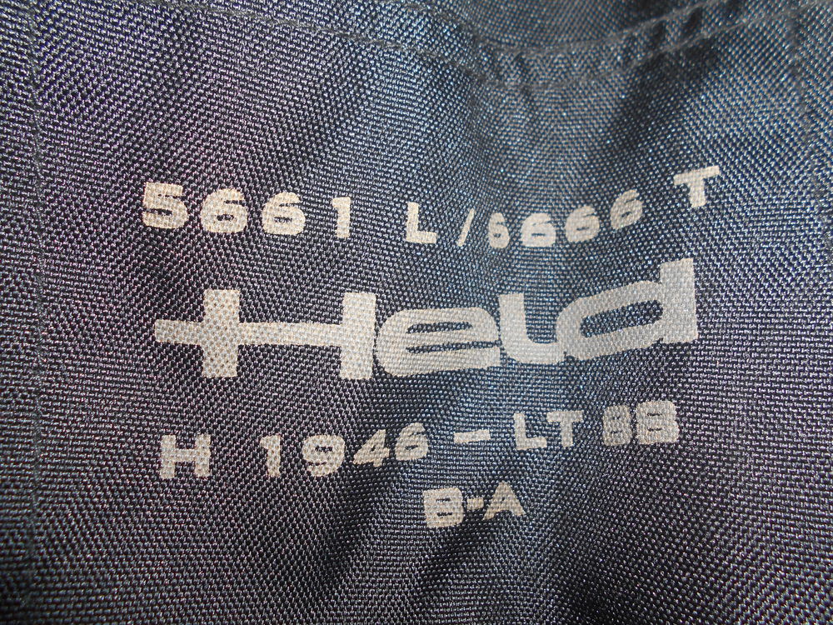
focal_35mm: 26
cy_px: 312
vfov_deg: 53.1
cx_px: 416
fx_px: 626
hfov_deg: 67.3
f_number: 8
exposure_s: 1/25
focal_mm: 4.6
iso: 80
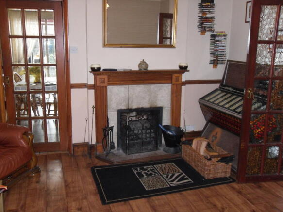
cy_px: 106
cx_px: 142
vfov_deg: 40.7
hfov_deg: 52.6
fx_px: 286
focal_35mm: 35
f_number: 3.5
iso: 400
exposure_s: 1/45
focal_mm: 6.3
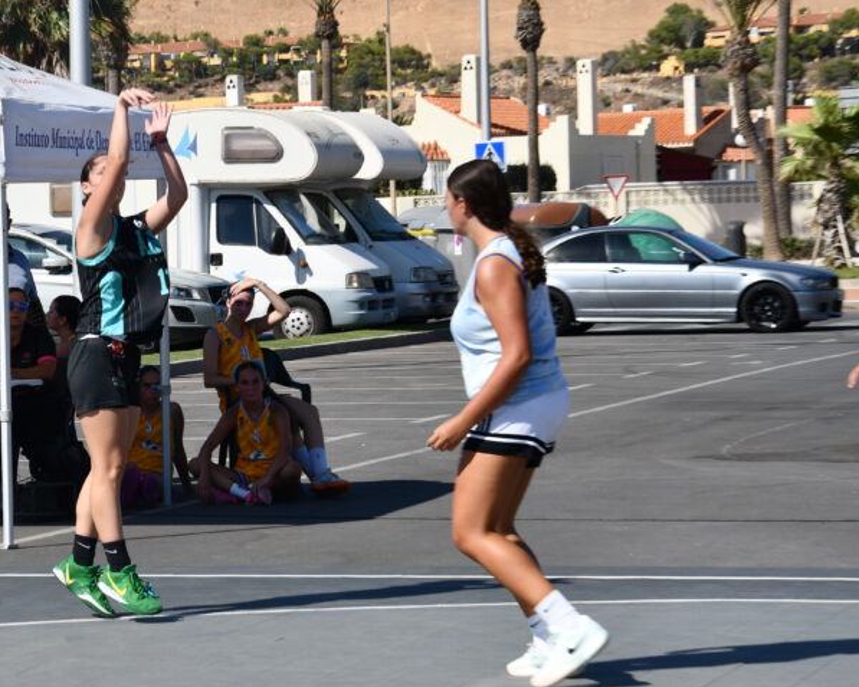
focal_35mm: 222
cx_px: 160
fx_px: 5646
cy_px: 308
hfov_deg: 8.7
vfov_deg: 7.0
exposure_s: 1/320
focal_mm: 92
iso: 100
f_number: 9
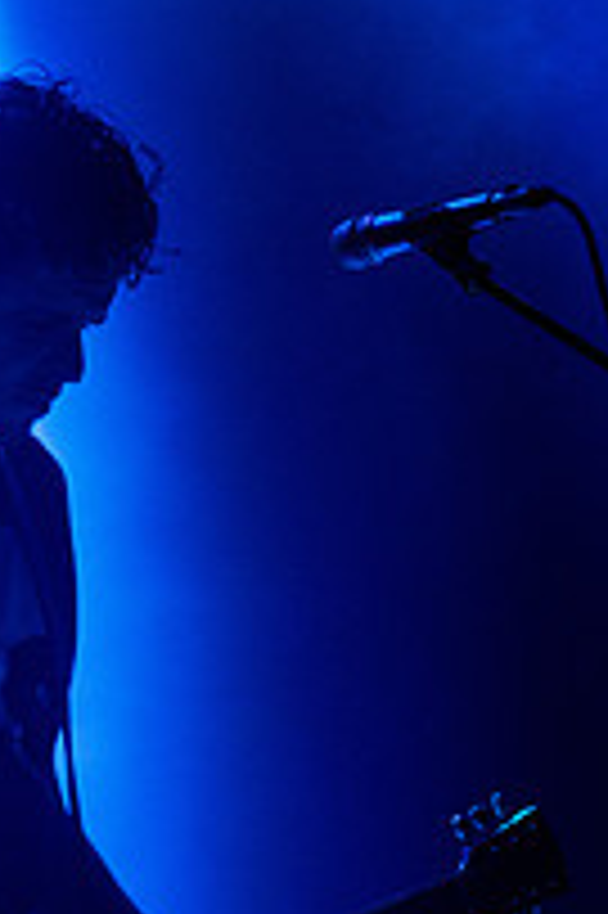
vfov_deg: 10.8
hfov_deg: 7.2
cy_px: 639
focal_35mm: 191
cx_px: 63
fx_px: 4847
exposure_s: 1/160
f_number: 3.2
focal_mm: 86
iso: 3200
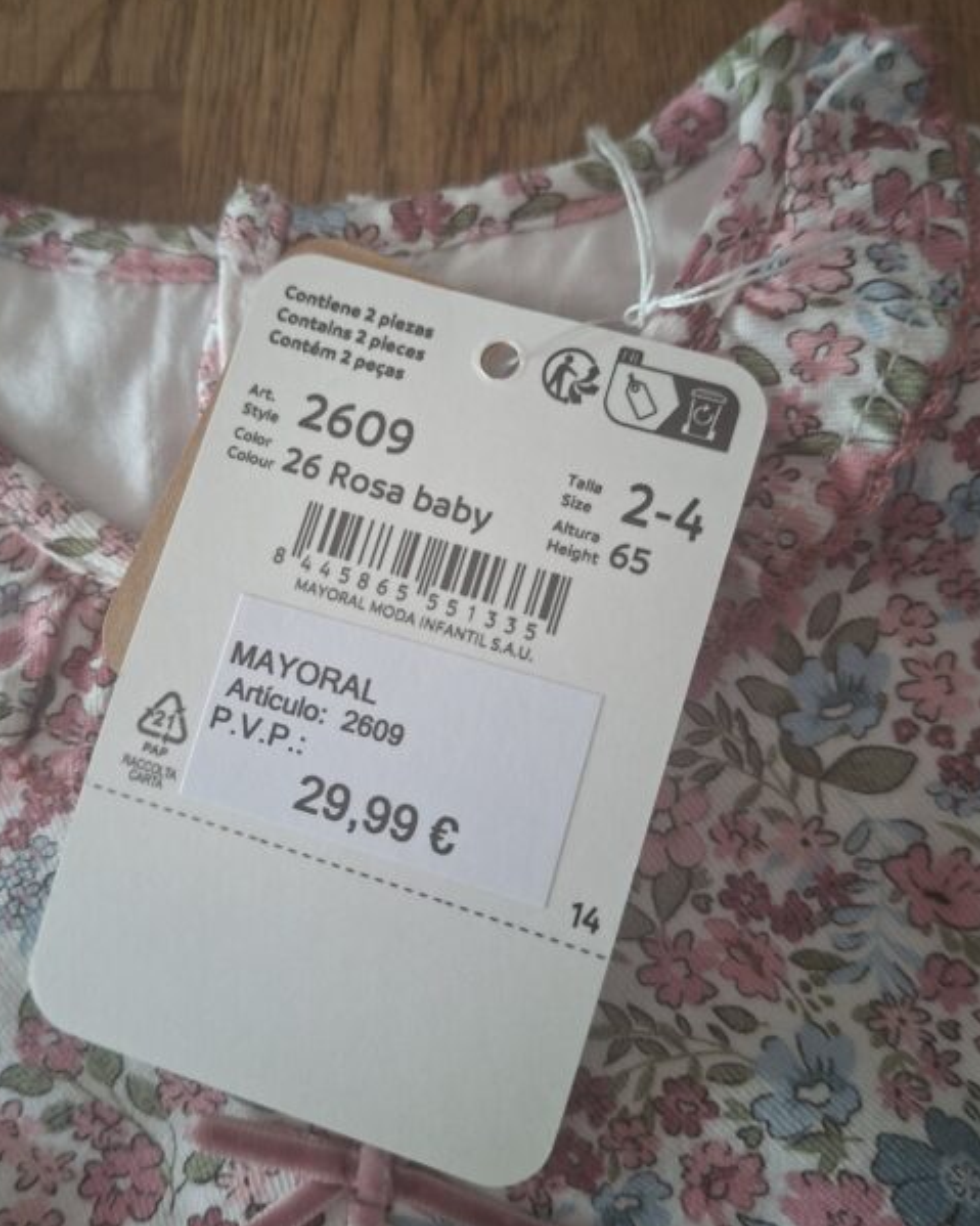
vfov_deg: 58.8
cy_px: 610
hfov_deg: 48.4
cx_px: 436
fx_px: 1088
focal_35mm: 30
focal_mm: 5.54
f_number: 1.8
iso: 250
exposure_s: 1/33
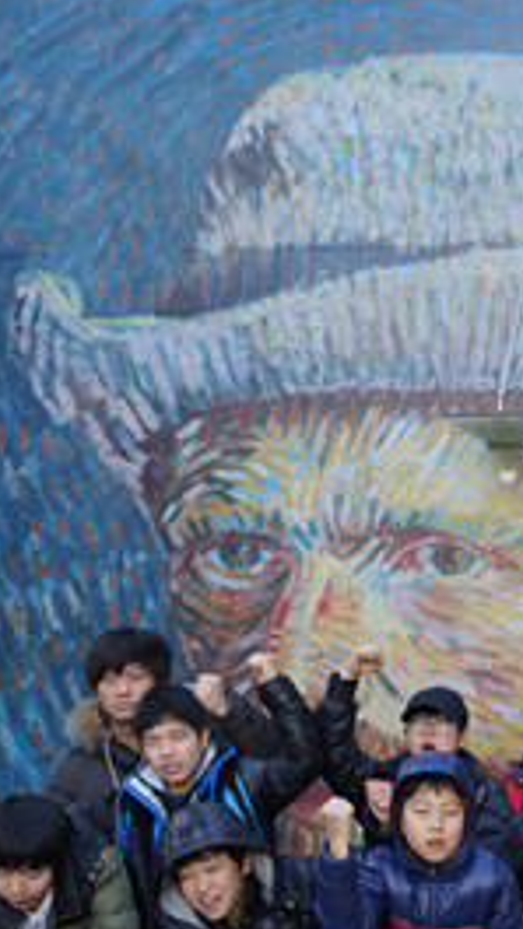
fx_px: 1578
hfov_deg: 17.2
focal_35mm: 64
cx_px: 758
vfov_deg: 32.4
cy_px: 661
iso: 100
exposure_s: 1/80
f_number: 4.5
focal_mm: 18
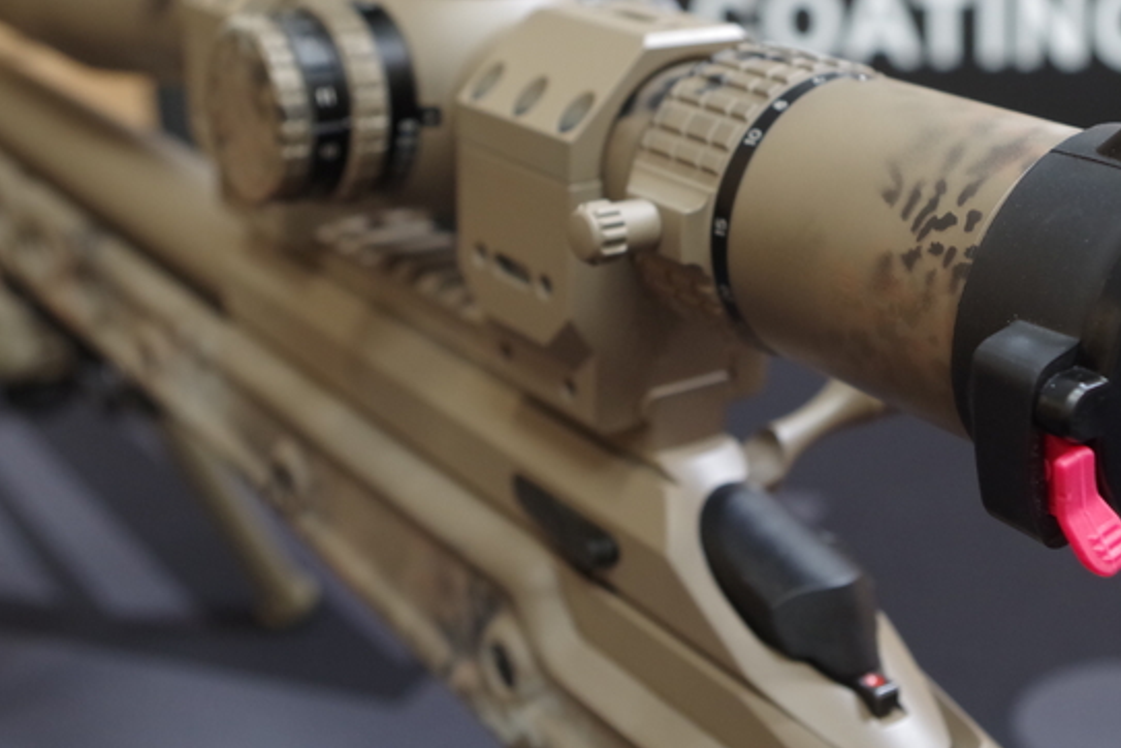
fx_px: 1650
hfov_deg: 37.4
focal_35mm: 53
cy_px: 280
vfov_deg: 25.4
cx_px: 681
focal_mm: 24.38
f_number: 5
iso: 1600
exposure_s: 1/40
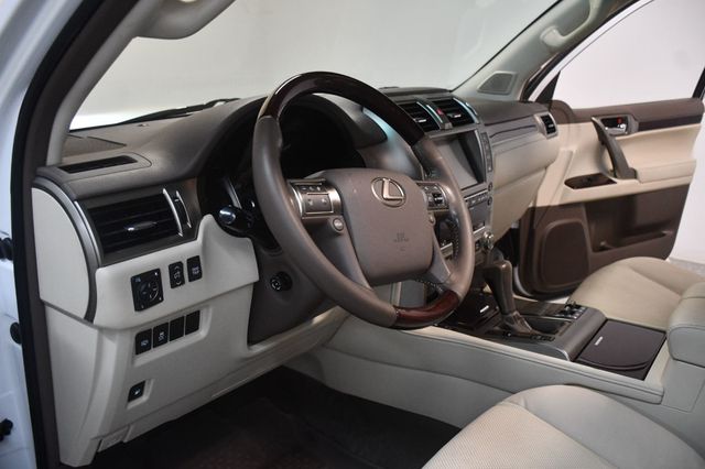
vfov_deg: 43.6
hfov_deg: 62.0
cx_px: 352
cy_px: 234
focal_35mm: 30
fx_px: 587
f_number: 3.5
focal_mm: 20
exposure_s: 1/125
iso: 1800
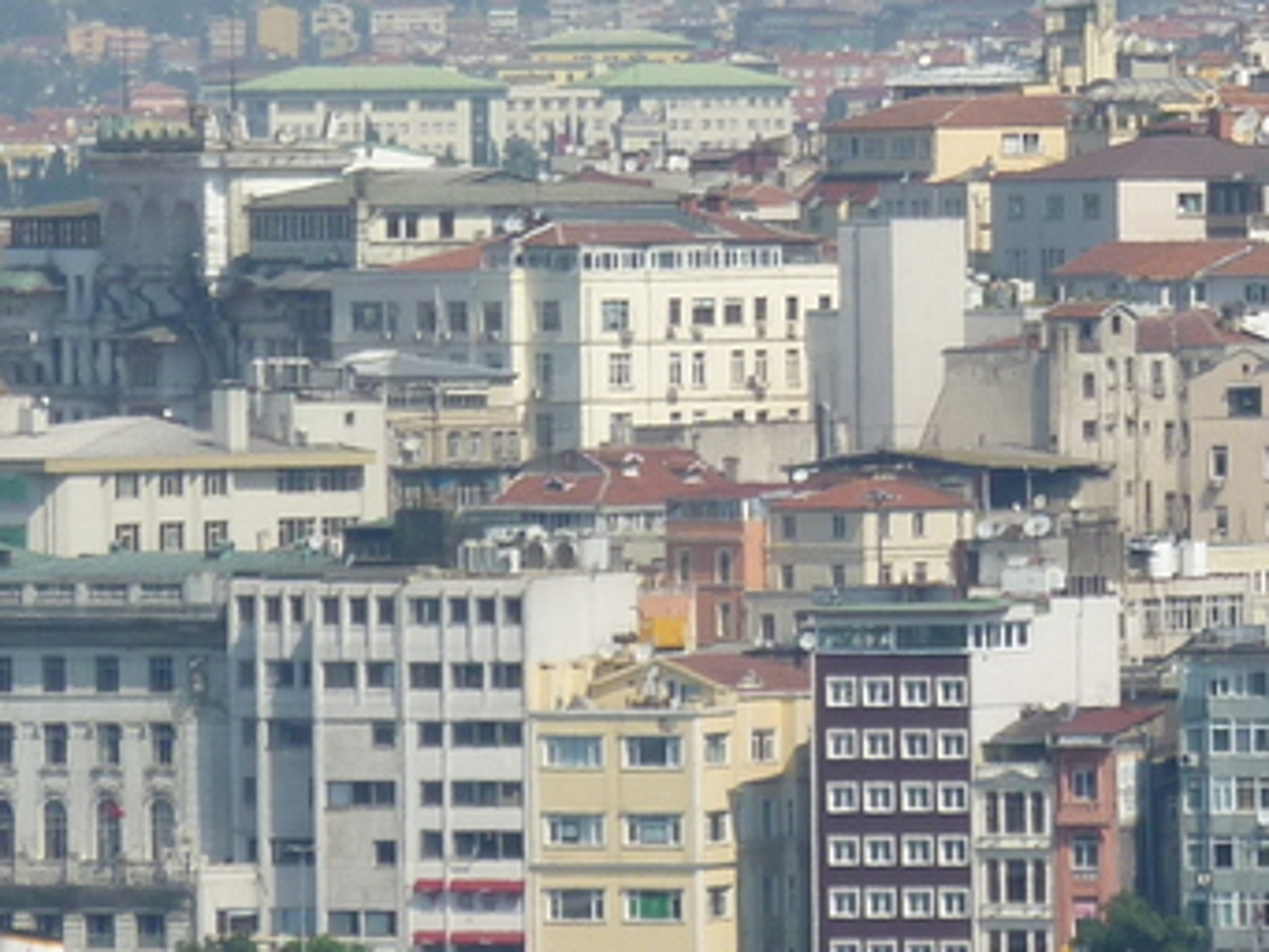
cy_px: 409
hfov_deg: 3.3
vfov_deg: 2.5
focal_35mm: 595
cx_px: 1407
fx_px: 21820
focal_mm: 27.8
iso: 80
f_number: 5.6
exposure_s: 1/500
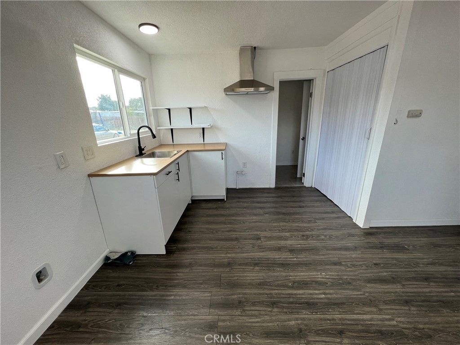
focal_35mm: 13
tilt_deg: -18.0
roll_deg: +1.5
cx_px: 230
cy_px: 172
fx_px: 173
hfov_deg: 106.2
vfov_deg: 89.9
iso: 64
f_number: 1.8
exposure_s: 1/99
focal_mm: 1.57
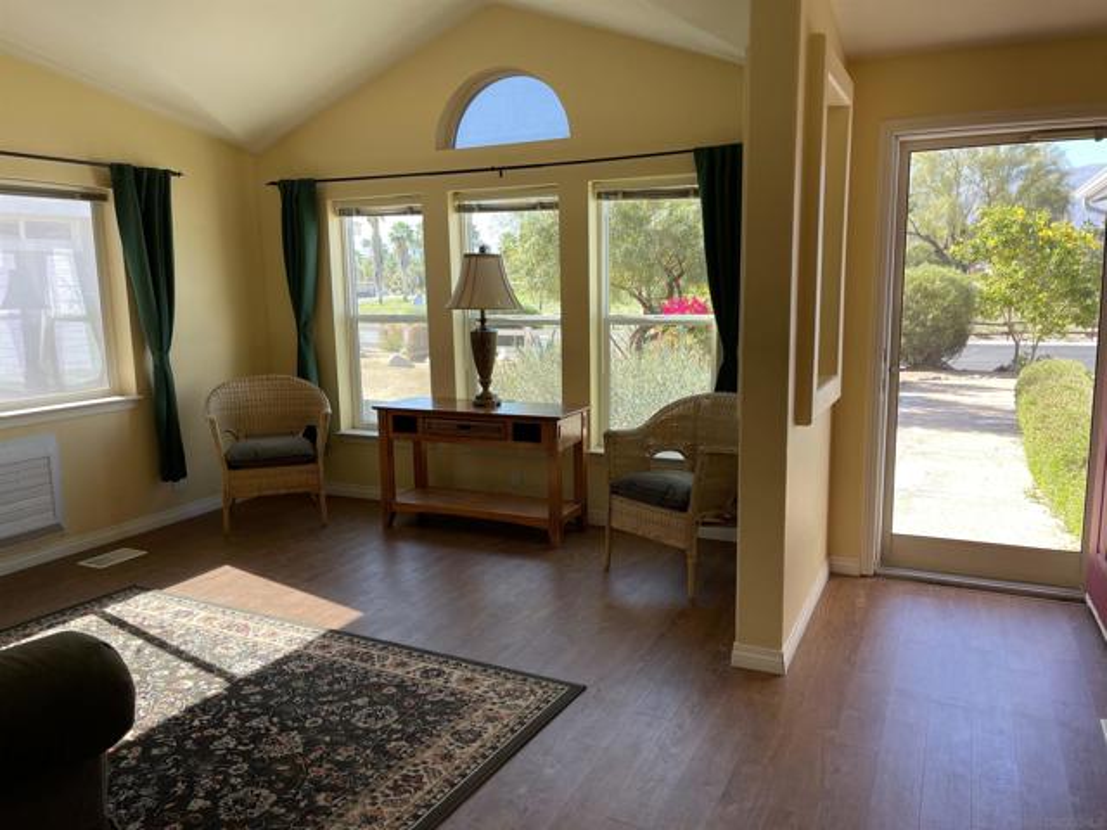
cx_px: 554
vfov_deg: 54.9
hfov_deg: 69.4
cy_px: 415
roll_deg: +0.8
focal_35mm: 25
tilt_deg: -9.8
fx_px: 799
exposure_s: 1/191
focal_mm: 5.1
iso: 32
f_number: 1.6
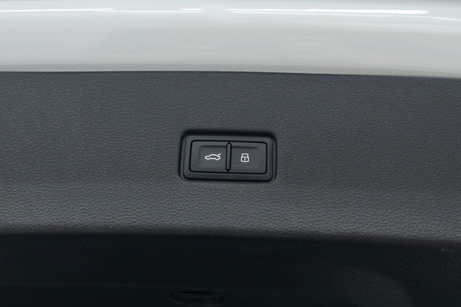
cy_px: 154
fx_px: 538
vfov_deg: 31.9
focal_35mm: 42
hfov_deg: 46.4
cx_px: 230
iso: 500
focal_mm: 28
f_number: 3.2
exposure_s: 1/50
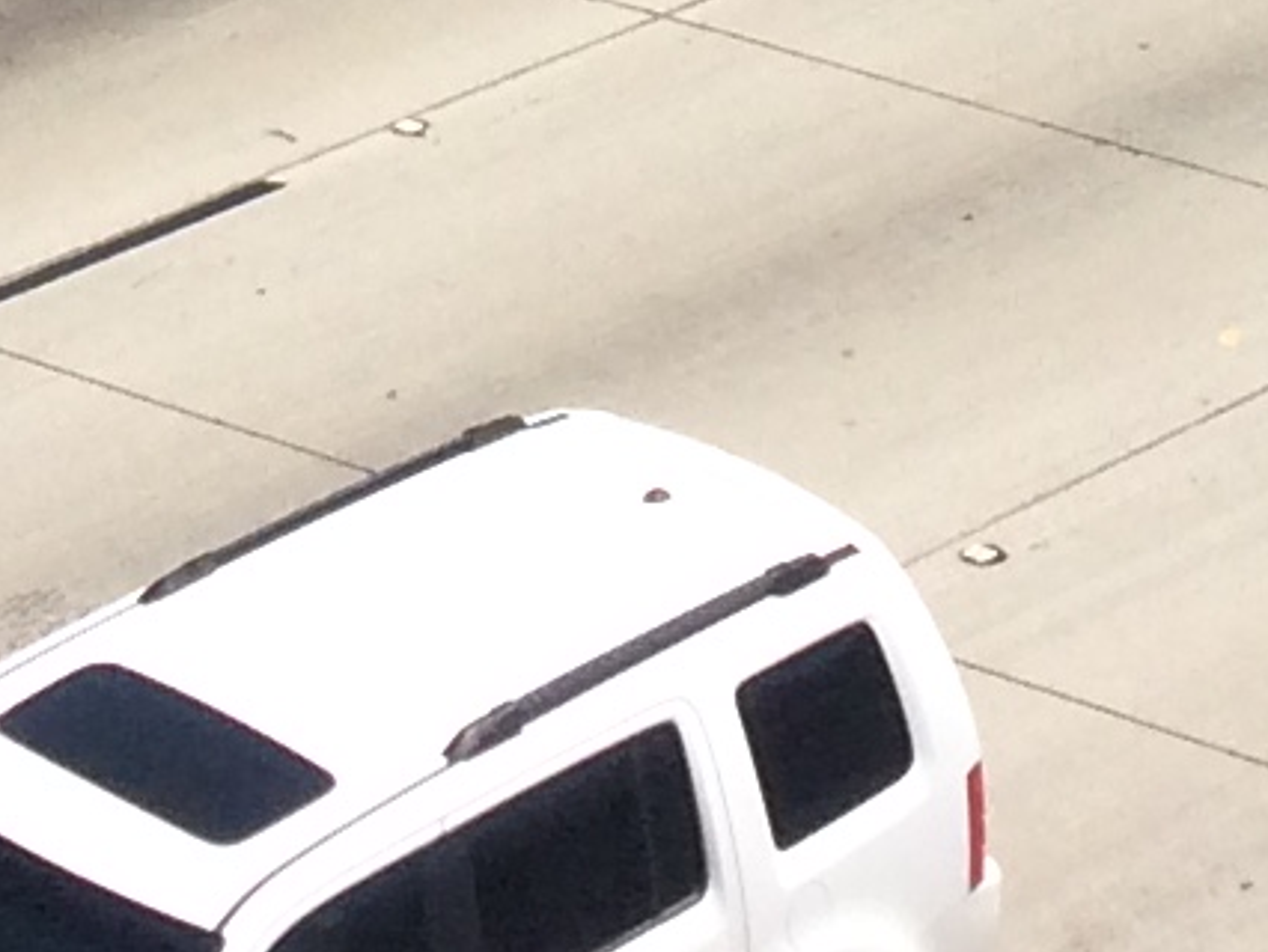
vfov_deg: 5.9
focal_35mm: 222
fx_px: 8137
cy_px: -2469
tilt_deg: -6.9
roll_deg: +1.4
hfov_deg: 8.9
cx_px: 923
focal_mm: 4.15
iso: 32
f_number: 2.2
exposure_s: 1/3165
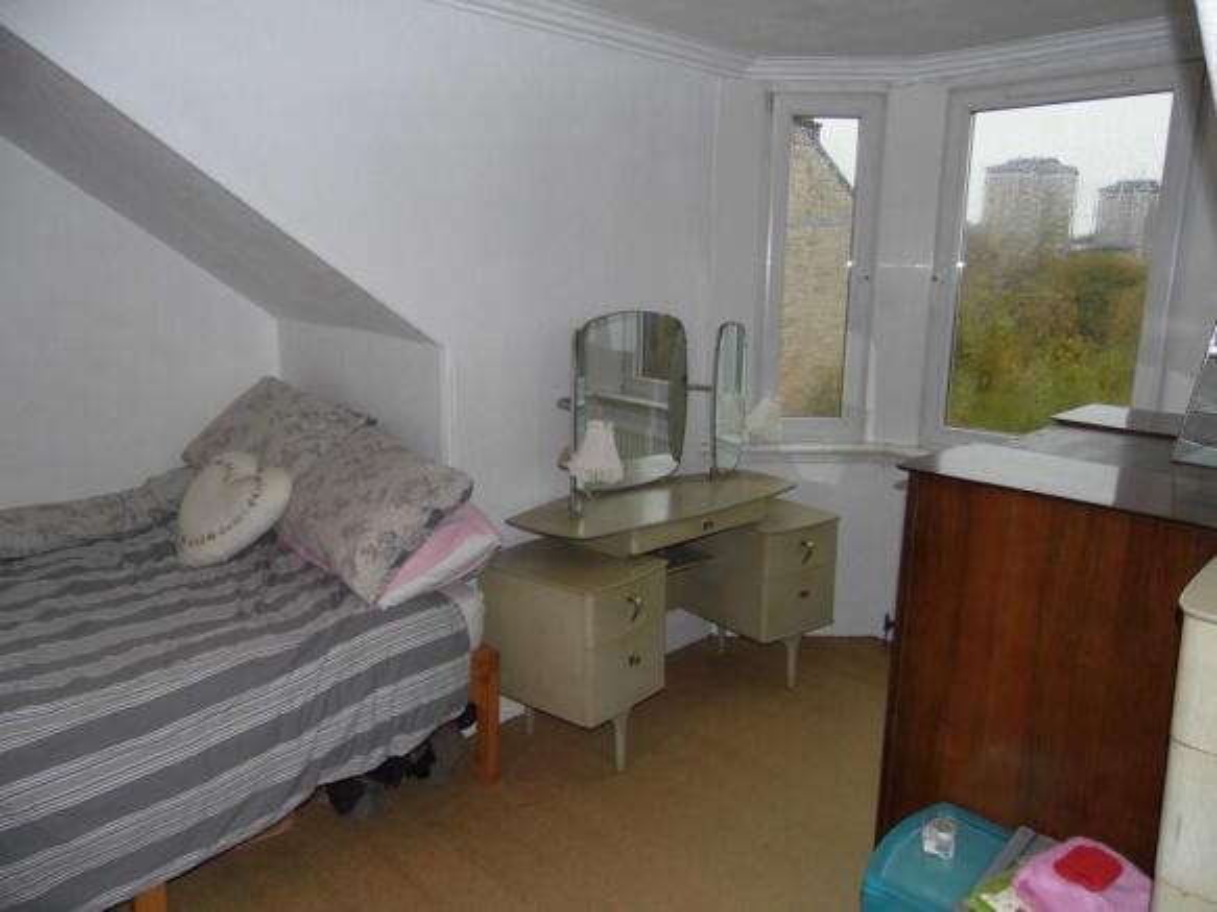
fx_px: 879
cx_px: 608
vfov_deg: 54.9
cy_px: 456
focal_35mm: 25
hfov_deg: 69.4
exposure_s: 1/60
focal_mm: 4.5
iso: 100
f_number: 3
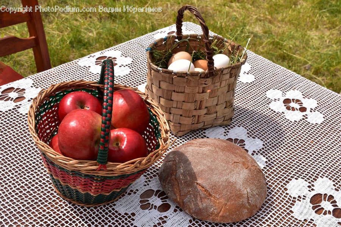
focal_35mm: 51
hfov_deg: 38.9
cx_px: 170
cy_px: 114
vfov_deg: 26.5
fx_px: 483
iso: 100
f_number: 11
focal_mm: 34
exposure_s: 1/160
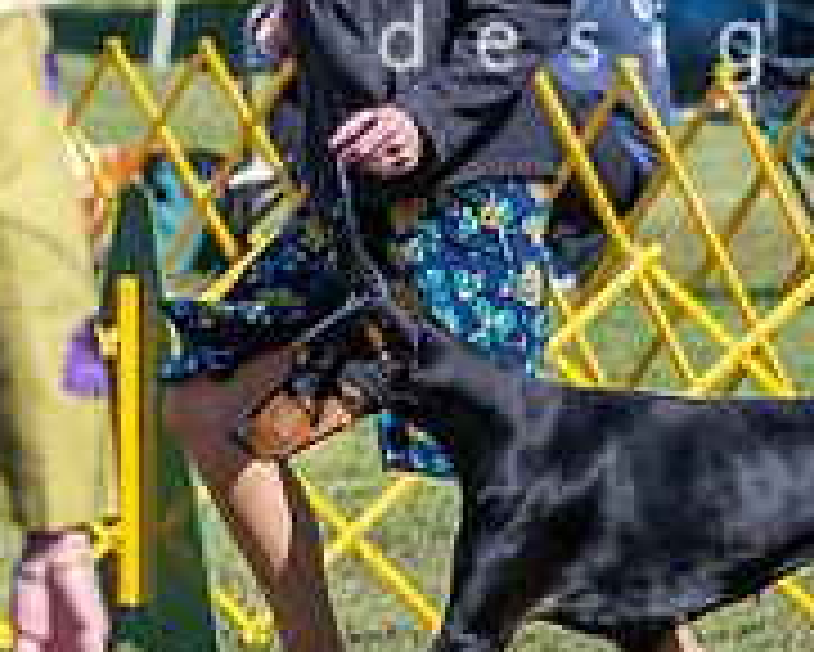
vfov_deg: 2.5
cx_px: 157
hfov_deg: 3.1
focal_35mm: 617
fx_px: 14872
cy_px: 202
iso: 320
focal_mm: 176
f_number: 6.3
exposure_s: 1/1250
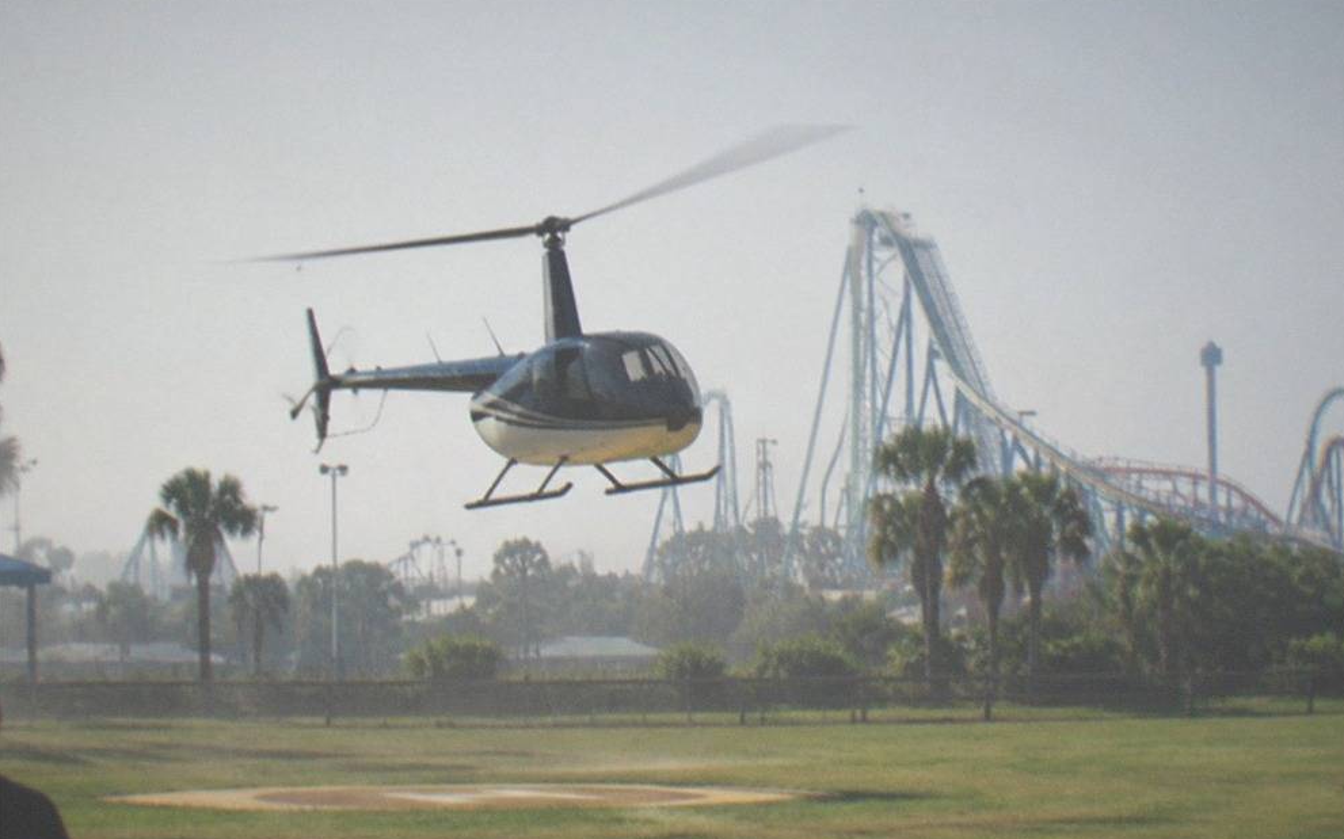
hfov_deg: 54.0
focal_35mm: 36
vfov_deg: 35.3
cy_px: 442
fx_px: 1318
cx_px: 675
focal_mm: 35
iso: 320
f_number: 7.1
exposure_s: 1/1000
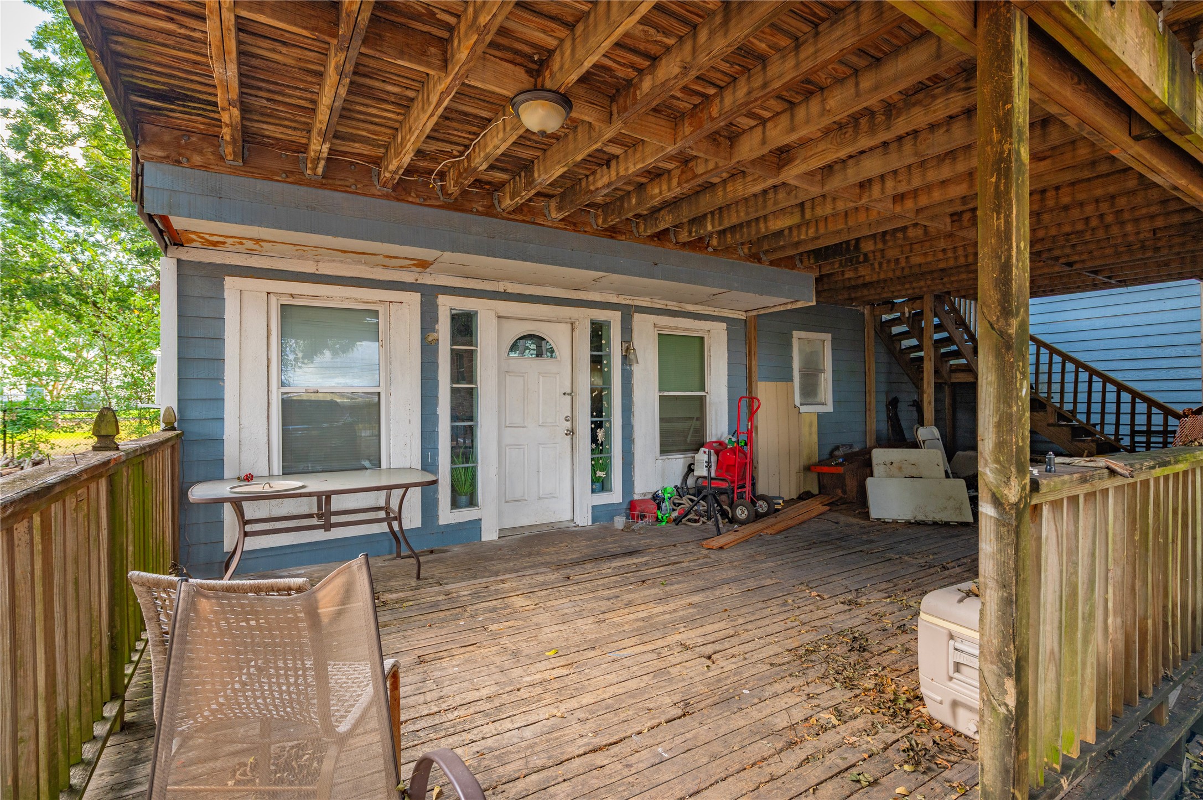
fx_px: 568
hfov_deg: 93.3
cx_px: 602
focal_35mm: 17
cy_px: 400
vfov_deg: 70.4
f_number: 7.1
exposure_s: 1/50
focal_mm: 17
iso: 125
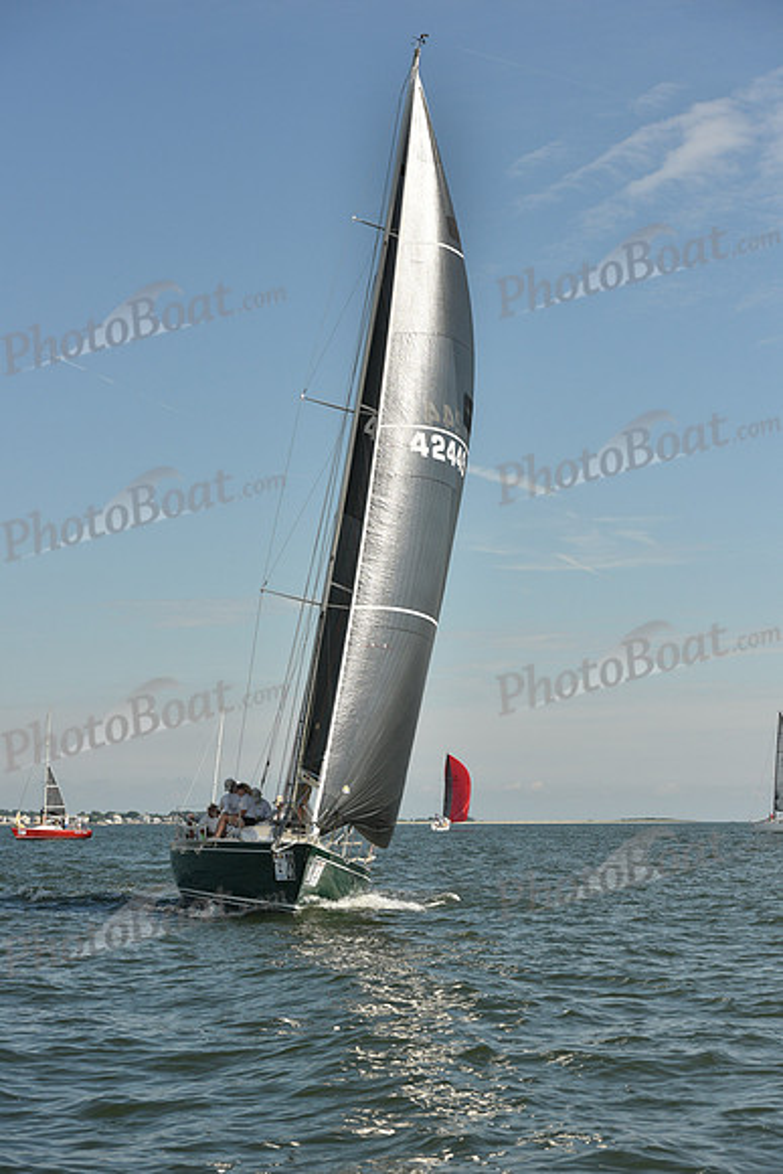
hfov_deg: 19.5
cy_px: 587
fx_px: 2282
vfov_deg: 28.8
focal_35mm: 70
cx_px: 392
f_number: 7.1
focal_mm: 70
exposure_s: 1/2000
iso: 320
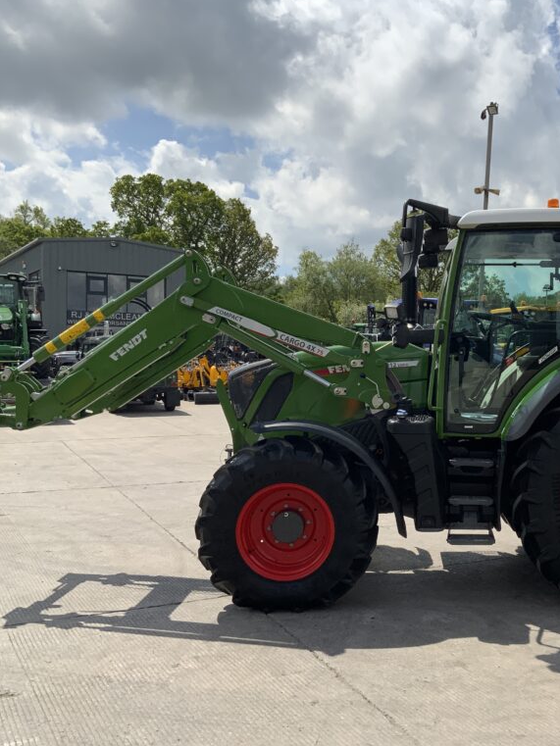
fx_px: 841
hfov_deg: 36.0
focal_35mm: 39
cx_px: 423
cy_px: 371
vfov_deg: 47.9
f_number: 1.8
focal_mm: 3
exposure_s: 1/3322
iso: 20
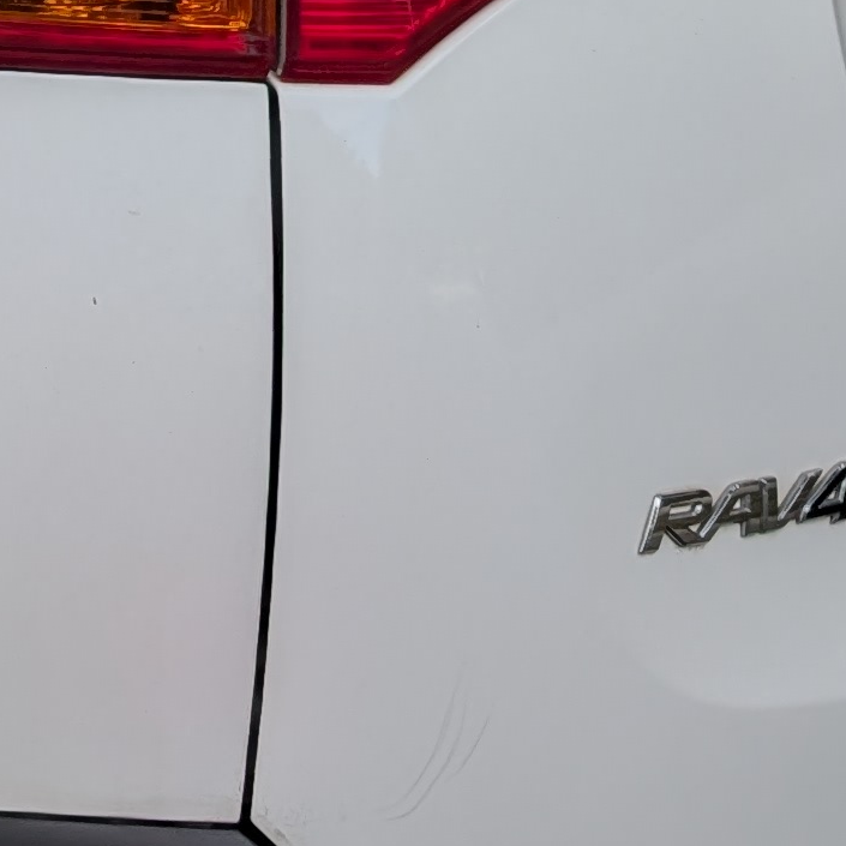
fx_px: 3401
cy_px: 83
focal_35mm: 123
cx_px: -631
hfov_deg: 13.0
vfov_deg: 14.0
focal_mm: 6.9
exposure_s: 1/339
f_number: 1.68
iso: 23
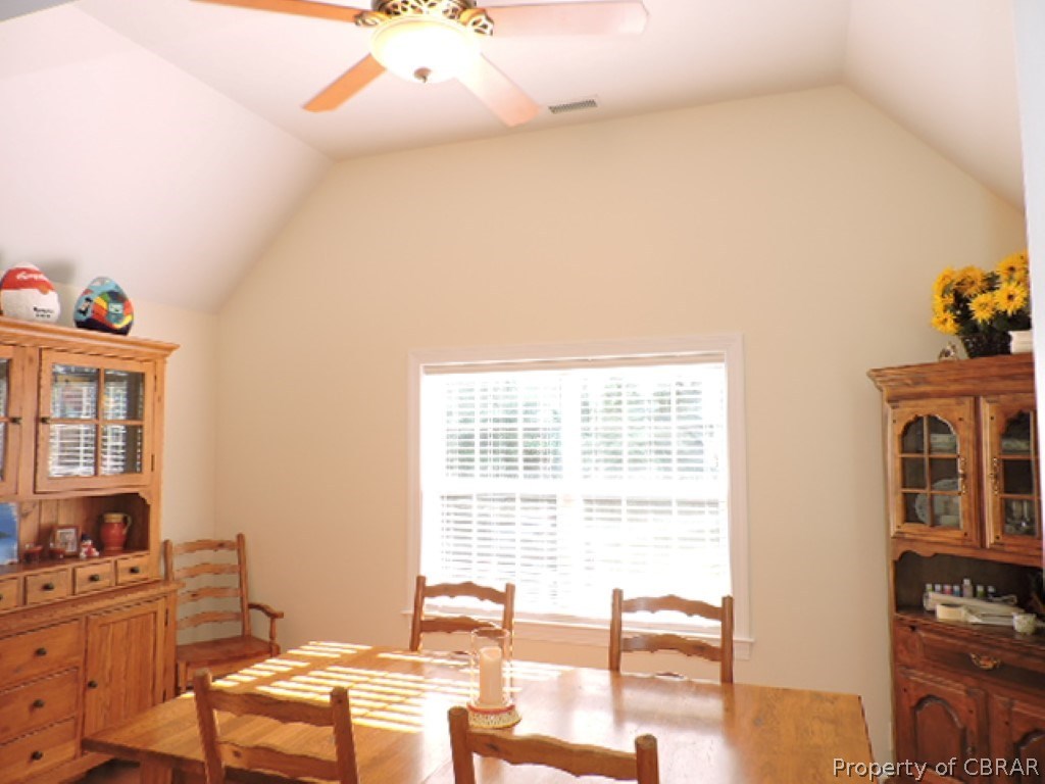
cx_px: 522
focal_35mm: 24
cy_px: 392
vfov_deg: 56.8
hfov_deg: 71.6
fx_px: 725
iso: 100
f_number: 3
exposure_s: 1/30
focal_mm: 4.3
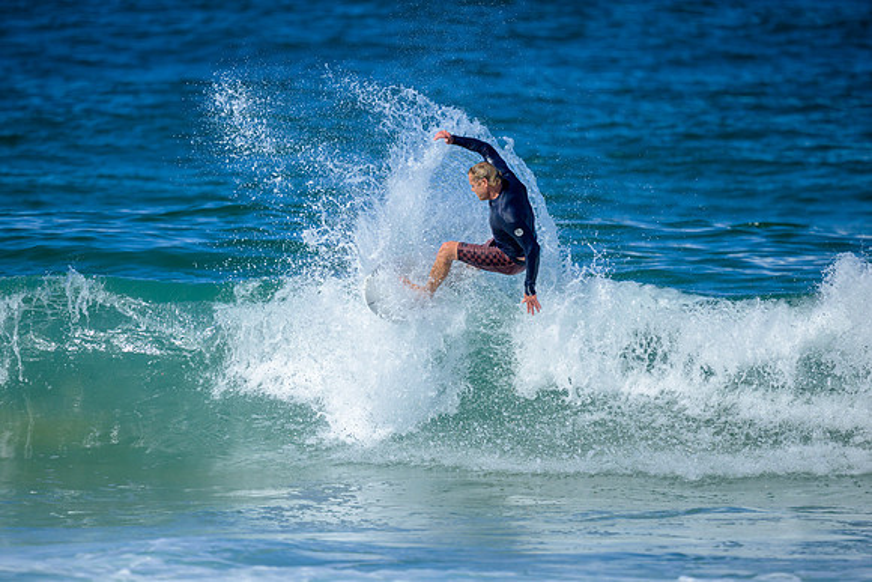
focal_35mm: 800
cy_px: 291
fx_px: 19381
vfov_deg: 1.7
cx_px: 436
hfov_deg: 2.6
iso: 320
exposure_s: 1/2500
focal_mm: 800
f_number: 6.3
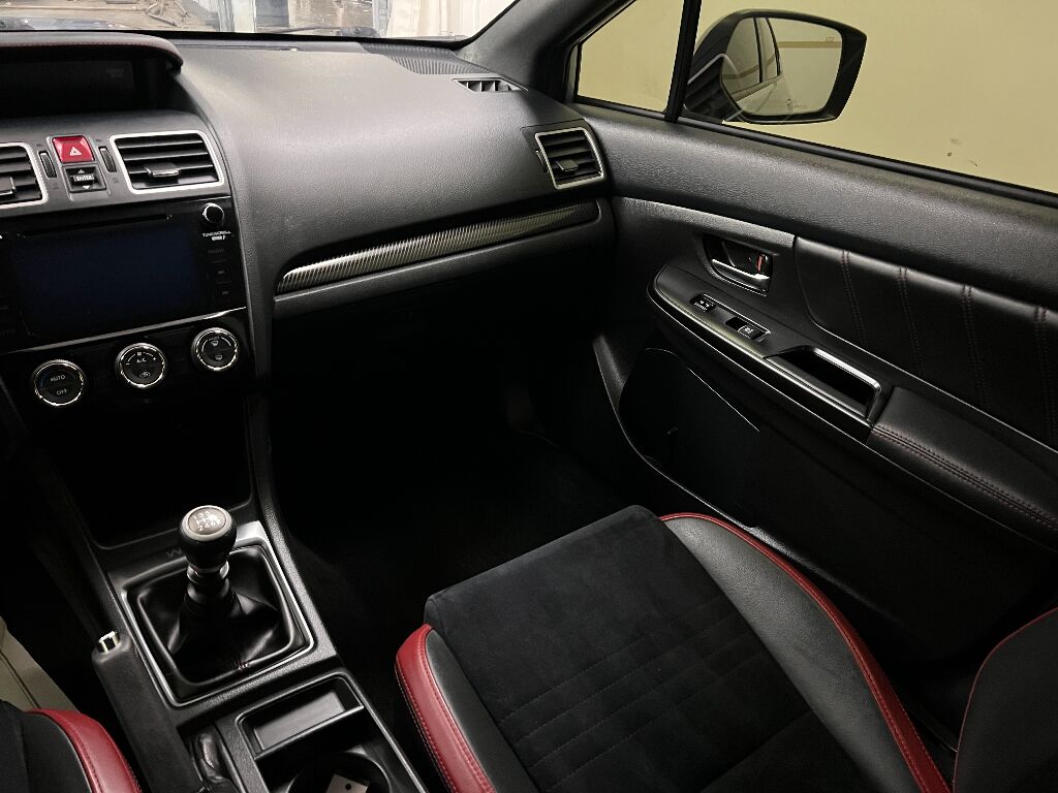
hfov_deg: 67.3
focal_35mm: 26
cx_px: 529
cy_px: 396
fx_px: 795
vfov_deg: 53.1
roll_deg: -4.7
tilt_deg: -31.7
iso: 800
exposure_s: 1/30
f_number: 1.5
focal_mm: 5.7
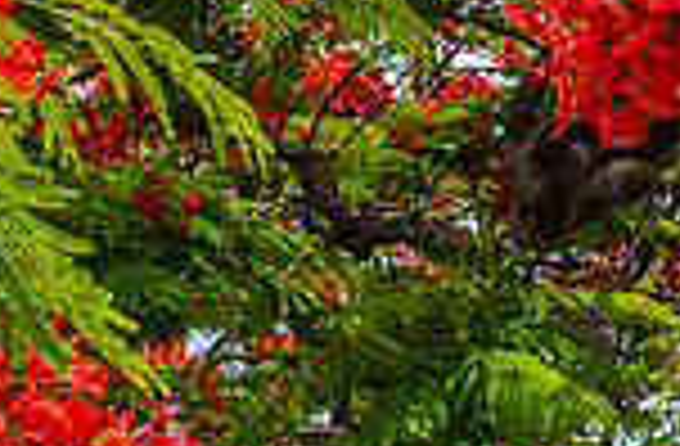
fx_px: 2499
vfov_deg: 10.1
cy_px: 31
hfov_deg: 15.2
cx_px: 13
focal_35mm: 133
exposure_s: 1/200
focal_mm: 27
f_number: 8
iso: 64
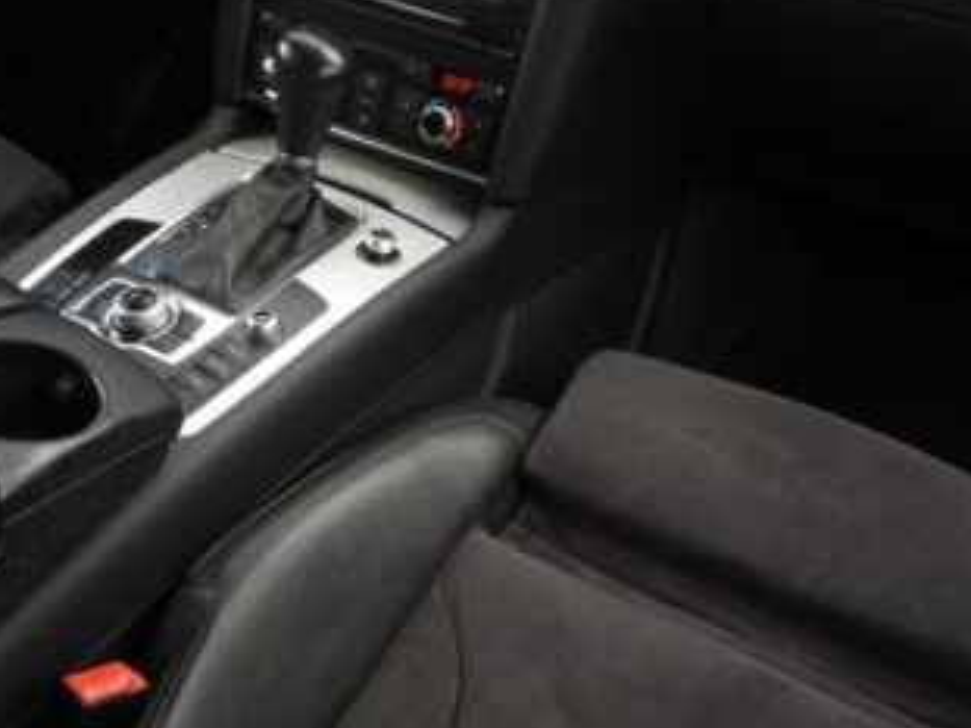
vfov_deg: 26.1
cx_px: 393
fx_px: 1542
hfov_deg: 34.8
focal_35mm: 55
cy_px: 162
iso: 100
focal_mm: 4.3
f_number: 2.8
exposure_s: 1/125
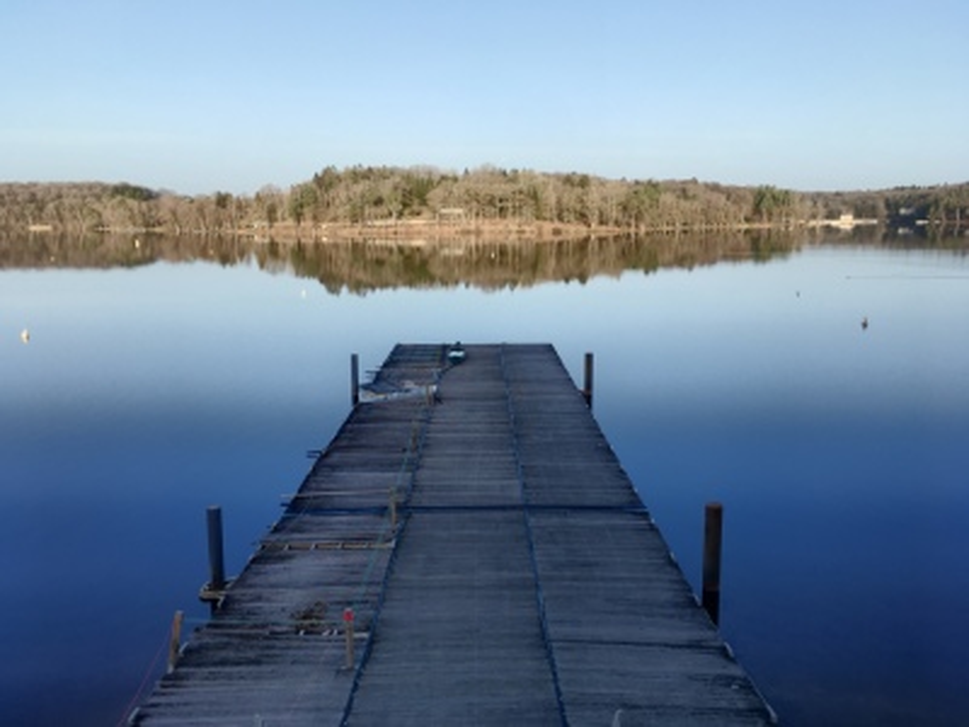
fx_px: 812
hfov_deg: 61.7
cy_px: 364
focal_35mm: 29
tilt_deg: -11.2
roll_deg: +0.8
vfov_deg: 48.2
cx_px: 484
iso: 25
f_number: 2.2
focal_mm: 4.15
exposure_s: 1/1789
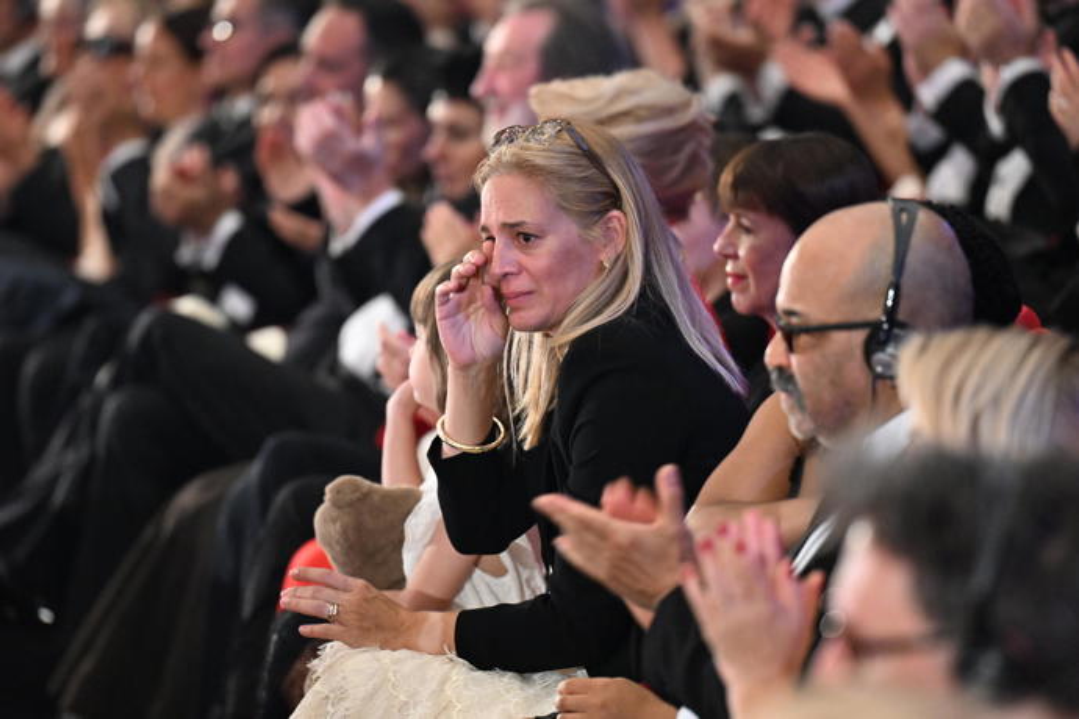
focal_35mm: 300
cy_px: 360
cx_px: 540
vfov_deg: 4.6
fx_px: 8991
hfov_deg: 6.9
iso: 4000
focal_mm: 200
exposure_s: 1/125
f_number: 2.8
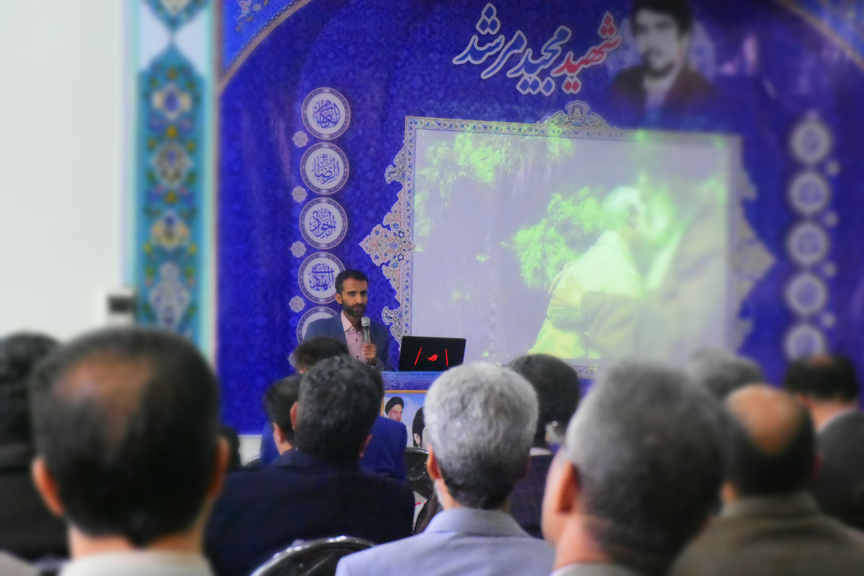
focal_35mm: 99
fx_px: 2376
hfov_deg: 20.6
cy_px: 288
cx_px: 432
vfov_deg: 13.8
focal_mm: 66
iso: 20000
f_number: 10
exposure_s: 1/320
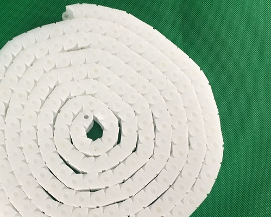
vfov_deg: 32.3
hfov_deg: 40.0
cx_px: 95
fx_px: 369
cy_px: 156
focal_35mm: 46
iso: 40
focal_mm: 4.12
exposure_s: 1/50
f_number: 2.2
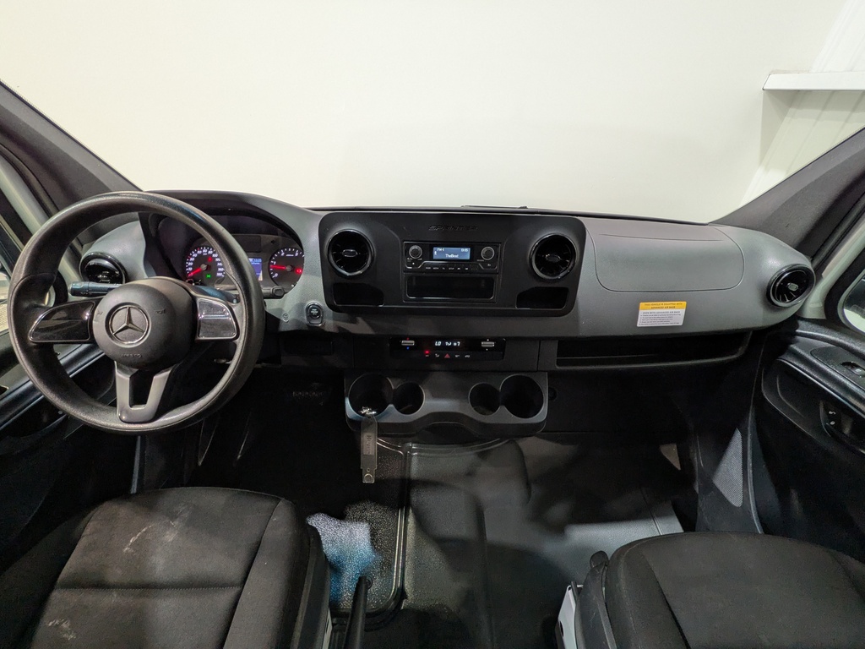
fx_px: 350
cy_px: 324
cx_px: 432
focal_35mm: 14
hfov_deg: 102.1
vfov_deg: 85.7
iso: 73
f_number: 2.2
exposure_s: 1/24
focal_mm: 1.83
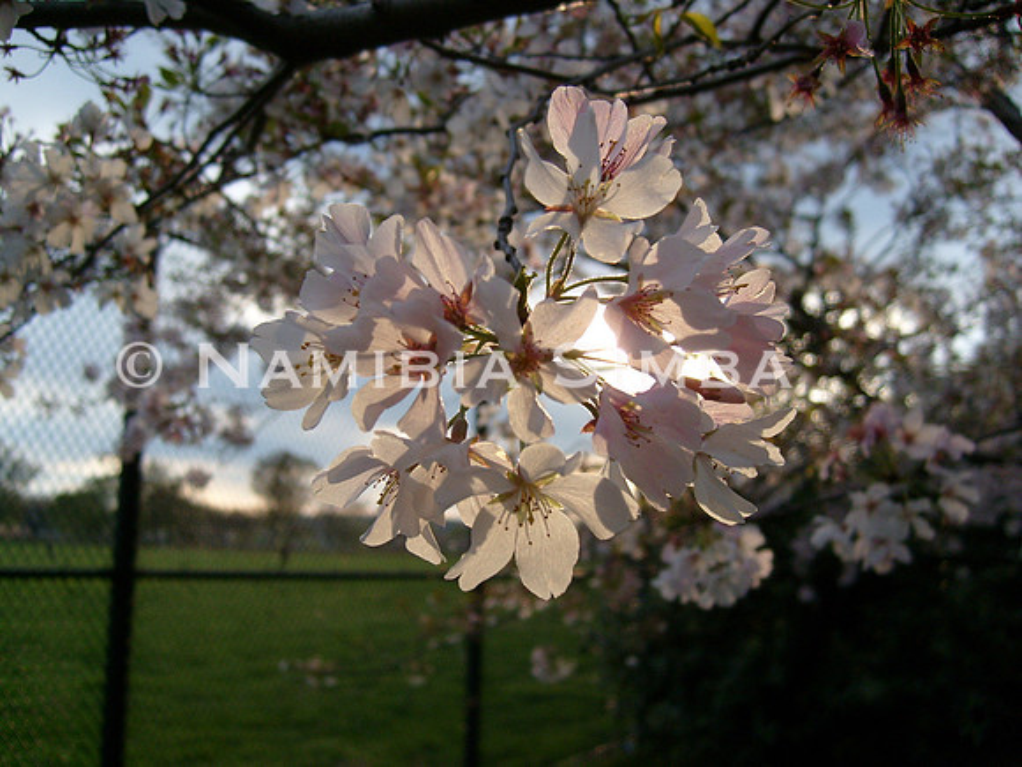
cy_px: 384
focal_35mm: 35
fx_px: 1033
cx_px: 511
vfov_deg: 40.7
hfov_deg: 52.6
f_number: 2.8
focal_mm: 5.8
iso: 80
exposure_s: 1/500
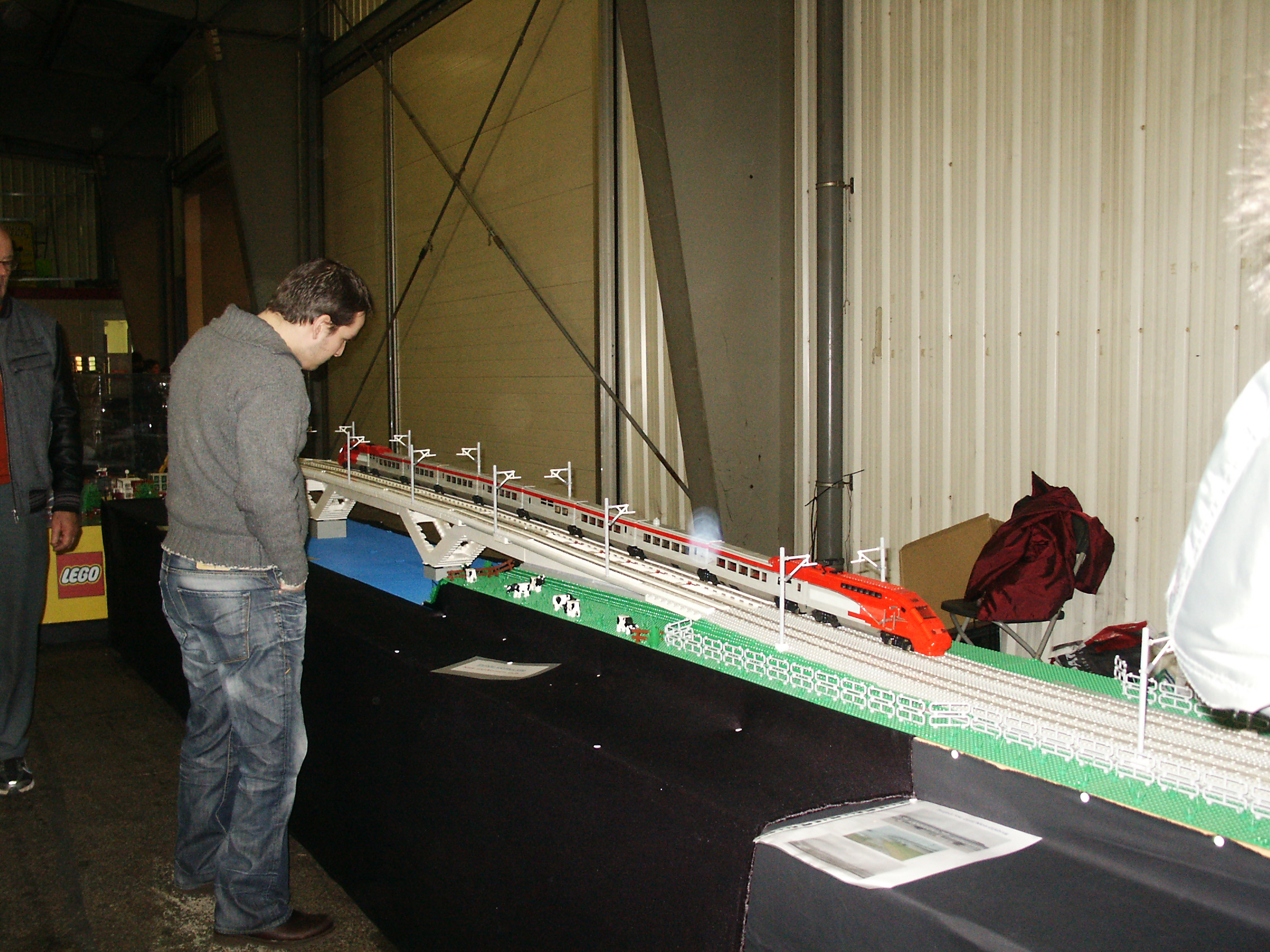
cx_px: 635
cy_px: 476
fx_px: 1284
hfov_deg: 52.6
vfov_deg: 40.7
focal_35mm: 35
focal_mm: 7.18
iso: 200
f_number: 3
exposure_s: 1/45
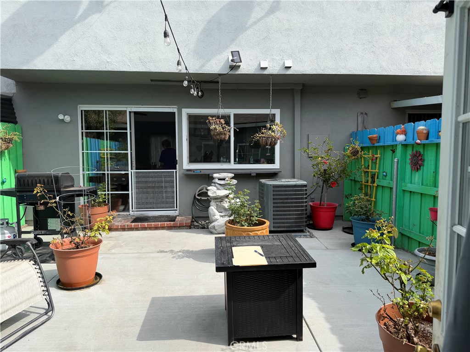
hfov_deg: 71.6
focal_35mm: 24
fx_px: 326
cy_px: 176
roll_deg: -0.2
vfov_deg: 56.8
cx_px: 235
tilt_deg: -1.1
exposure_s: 1/1618
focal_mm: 6.76
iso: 80
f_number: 1.78
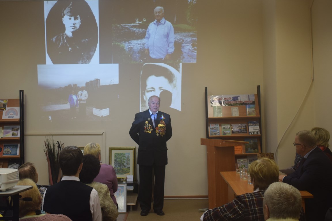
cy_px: 110
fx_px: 401
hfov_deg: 45.0
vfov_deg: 30.8
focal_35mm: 44
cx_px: 166
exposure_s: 1/60
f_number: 4.2
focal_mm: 29
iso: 500
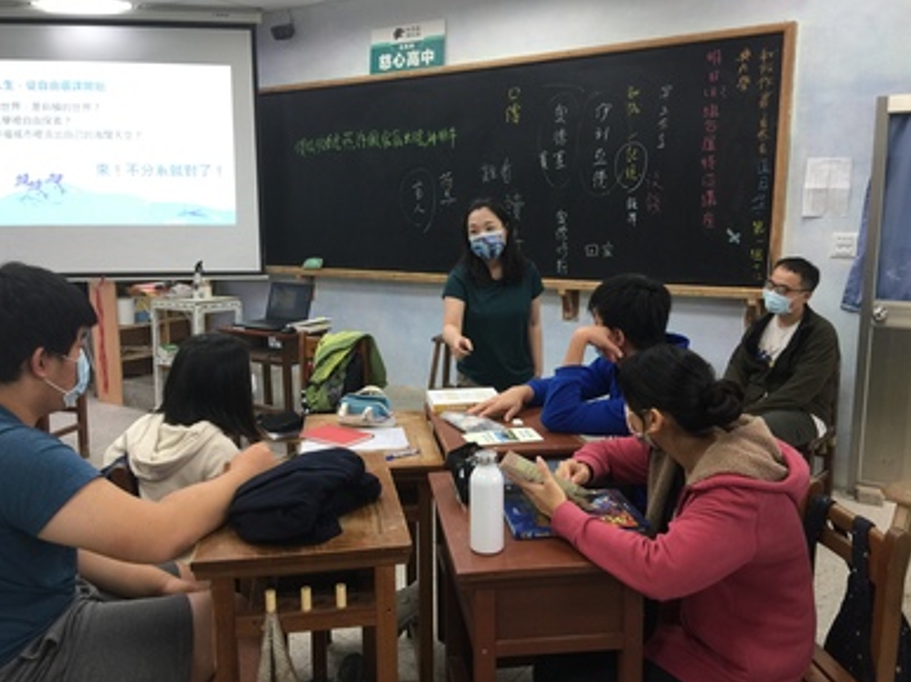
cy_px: 348
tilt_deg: -9.3
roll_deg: -2.1
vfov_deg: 46.8
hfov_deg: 60.0
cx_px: 457
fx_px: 789
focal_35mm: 30
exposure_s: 1/30
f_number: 2.2
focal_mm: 4.15
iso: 32
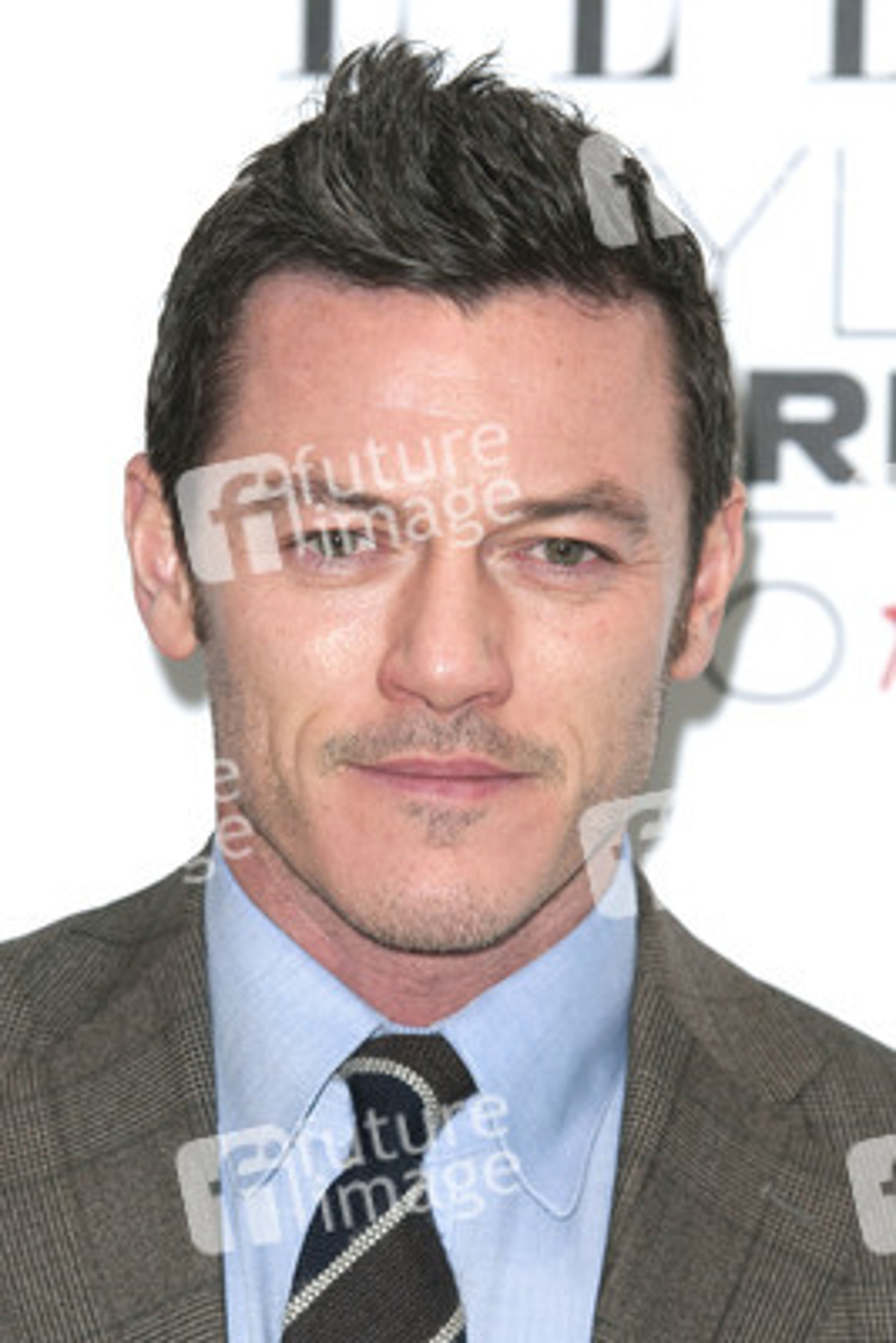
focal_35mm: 225
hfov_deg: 6.1
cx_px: 448
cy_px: 672
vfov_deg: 9.1
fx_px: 8392
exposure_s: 1/250
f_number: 6.3
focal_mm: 150
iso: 400
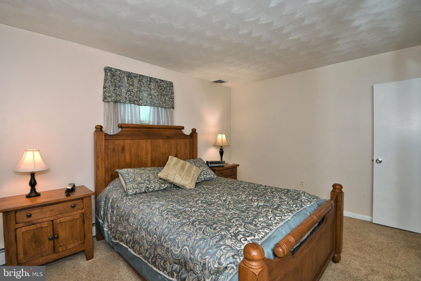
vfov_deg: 77.3
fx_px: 175
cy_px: 140
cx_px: 210
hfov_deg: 100.4
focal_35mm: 15
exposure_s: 1/125
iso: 250
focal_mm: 10
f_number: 4.5
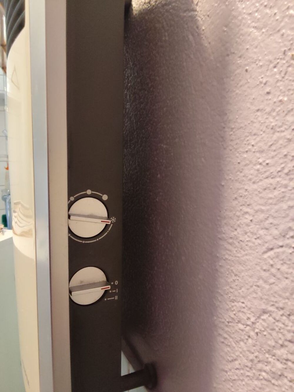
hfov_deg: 53.1
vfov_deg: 67.3
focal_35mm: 26
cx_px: 147
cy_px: 196
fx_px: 294
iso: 400
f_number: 2
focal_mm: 2.78
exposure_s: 1/33.3
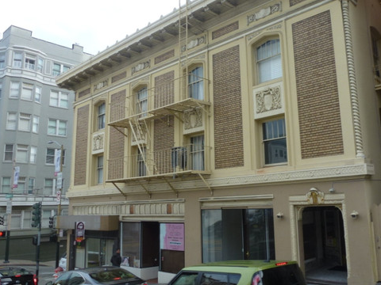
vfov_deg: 44.1
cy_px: 133
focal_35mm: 32
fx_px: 352
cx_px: 240
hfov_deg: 56.1
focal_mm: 4.3
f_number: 4
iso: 100
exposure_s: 1/200
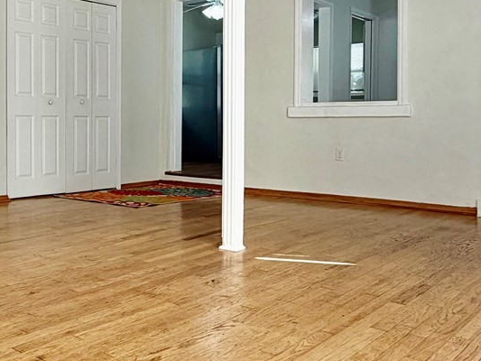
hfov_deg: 42.0
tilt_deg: -1.5
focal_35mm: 42
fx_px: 584
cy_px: 133
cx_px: 69
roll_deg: +0.4
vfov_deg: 34.2
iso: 40
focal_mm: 2.22
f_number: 2.2
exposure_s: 1/121
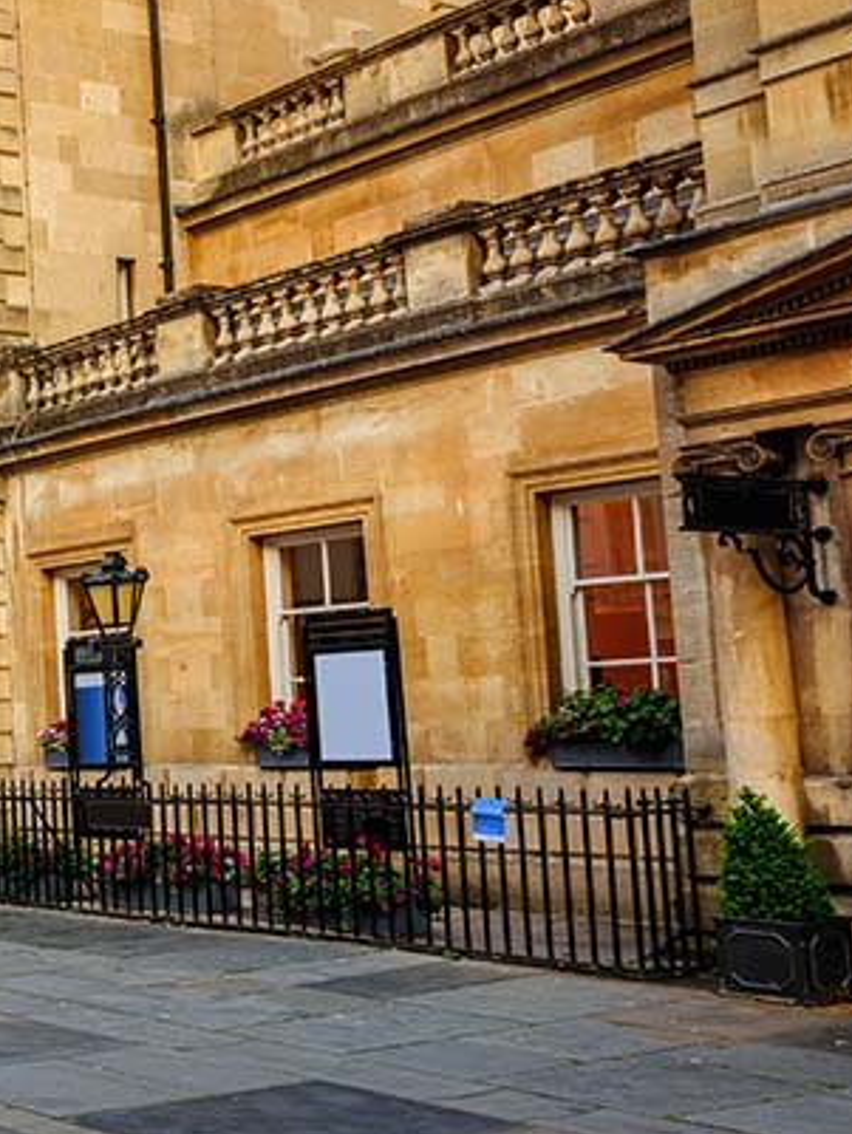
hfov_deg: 22.5
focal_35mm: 48
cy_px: 428
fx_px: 1574
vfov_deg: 39.4
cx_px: -543
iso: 64
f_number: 10
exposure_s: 1/5
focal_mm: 20
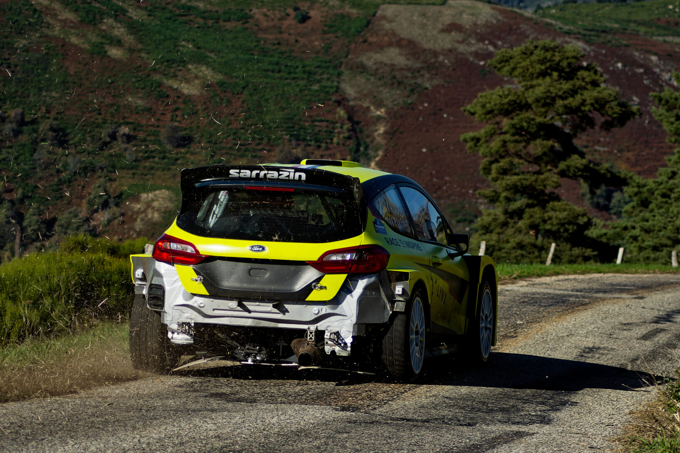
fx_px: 3098
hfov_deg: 12.5
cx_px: 336
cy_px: 254
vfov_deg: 8.4
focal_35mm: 164
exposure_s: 1/1250
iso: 125
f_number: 5
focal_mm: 70
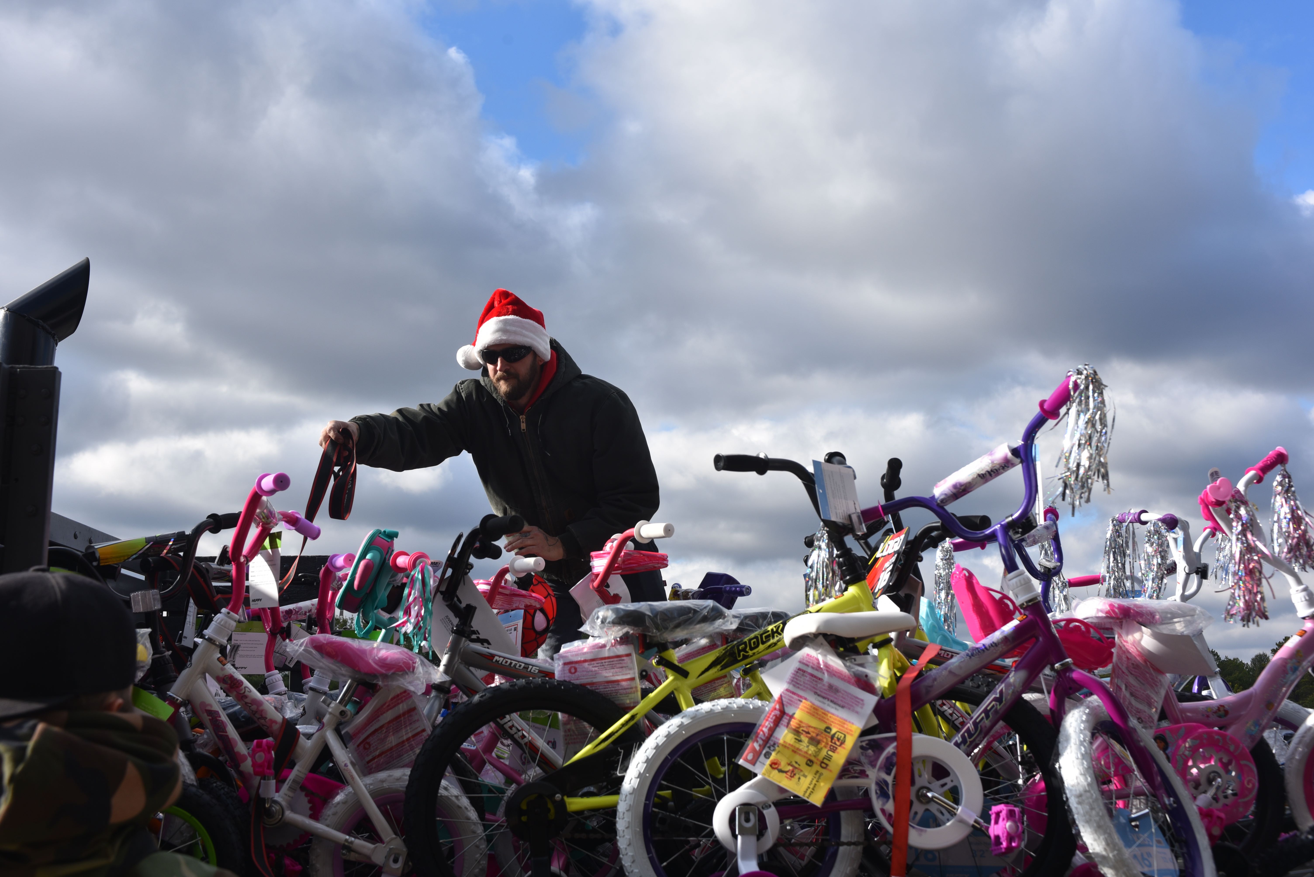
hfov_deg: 50.7
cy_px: 438
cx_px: 657
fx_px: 1387
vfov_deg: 35.1
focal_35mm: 38
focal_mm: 38
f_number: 10
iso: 200
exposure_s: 1/400
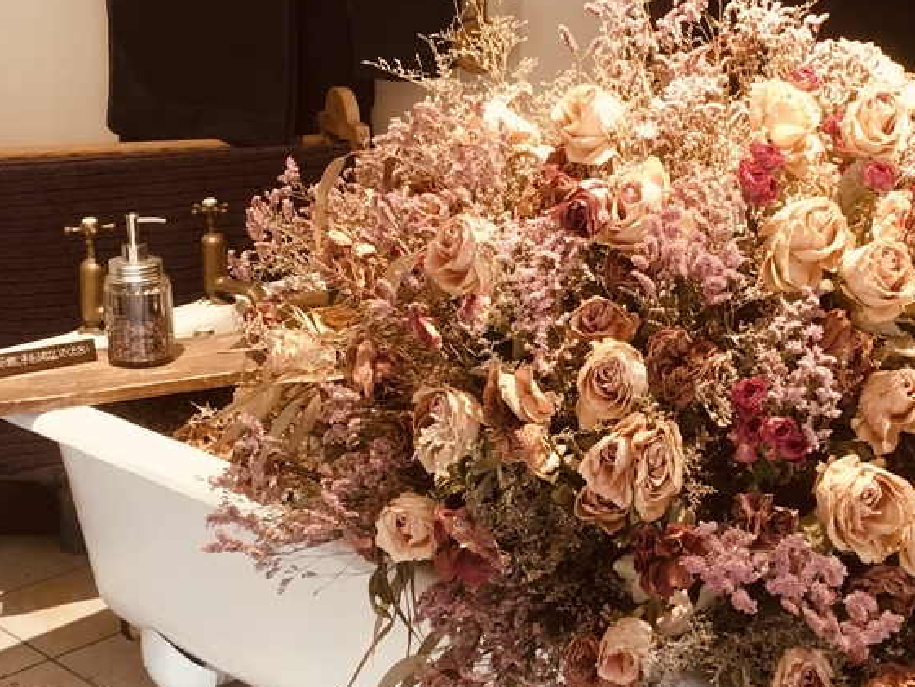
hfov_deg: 31.1
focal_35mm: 62
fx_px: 1639
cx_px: 556
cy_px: 374
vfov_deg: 23.7
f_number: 2.2
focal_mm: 4.15
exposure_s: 1/30
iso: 100
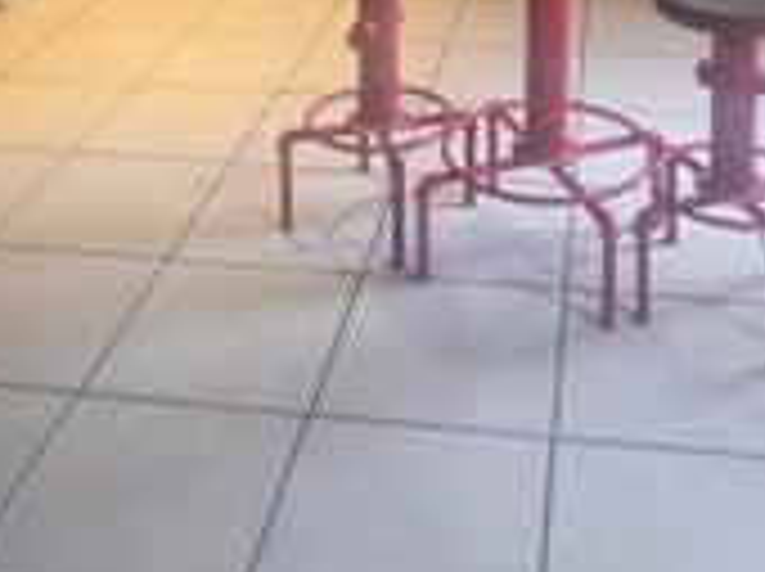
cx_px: 477
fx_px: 1081
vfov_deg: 22.7
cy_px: -338
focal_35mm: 49
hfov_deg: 38.7
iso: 1000
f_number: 2.2
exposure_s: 1/60
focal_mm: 2.2
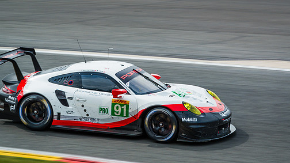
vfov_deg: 5.0
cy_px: 78
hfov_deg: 9.0
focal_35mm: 241
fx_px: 1852
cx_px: 139
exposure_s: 1/200
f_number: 14
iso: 100
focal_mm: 200
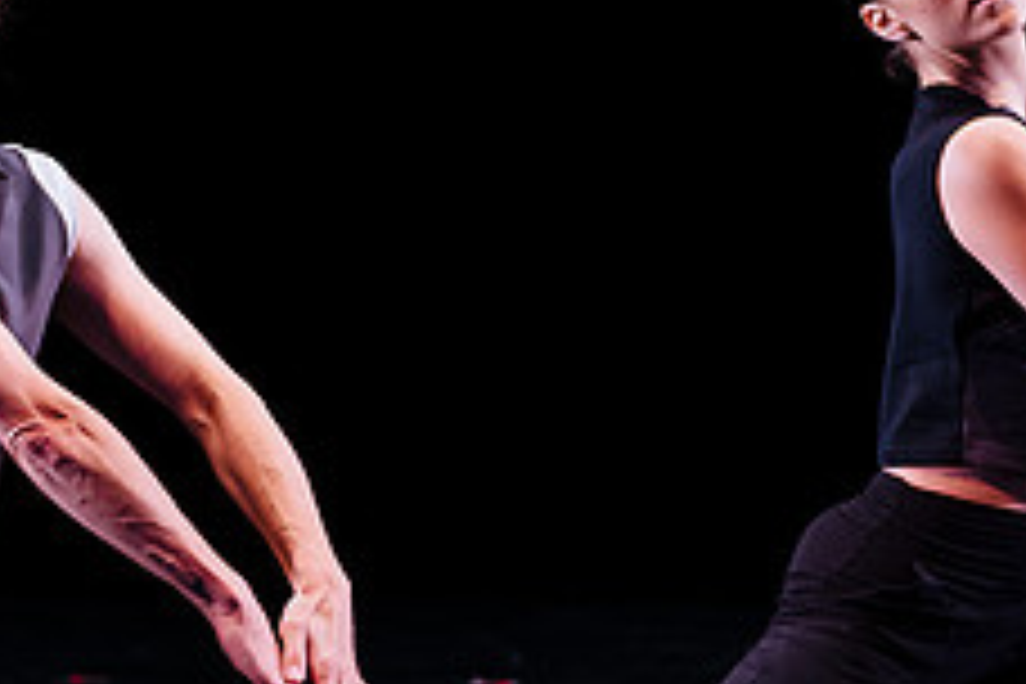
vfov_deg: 3.1
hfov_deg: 4.6
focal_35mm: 449
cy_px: 364
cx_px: 279
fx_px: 12795
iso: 1600
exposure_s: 1/100
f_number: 2.8
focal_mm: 154
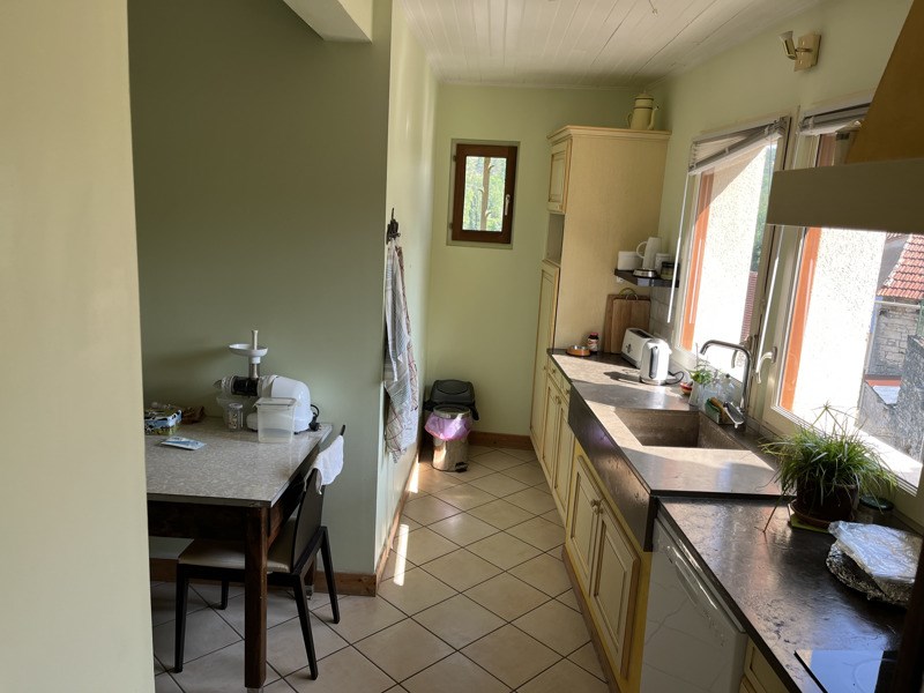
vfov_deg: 53.1
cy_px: 346
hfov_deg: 67.3
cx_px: 462
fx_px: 694
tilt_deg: -13.0
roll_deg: -2.0
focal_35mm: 26
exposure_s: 1/188
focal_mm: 5.1
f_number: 1.6
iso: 40
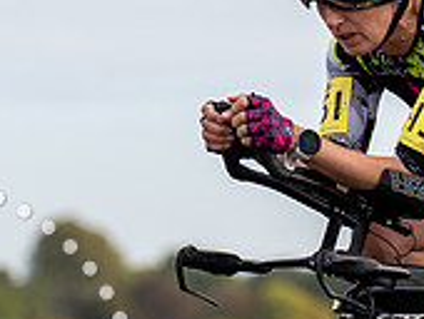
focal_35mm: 677
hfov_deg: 2.9
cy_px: 288
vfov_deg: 2.2
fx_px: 8304
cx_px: 337
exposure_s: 1/1000
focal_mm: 131
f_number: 3.5
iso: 125
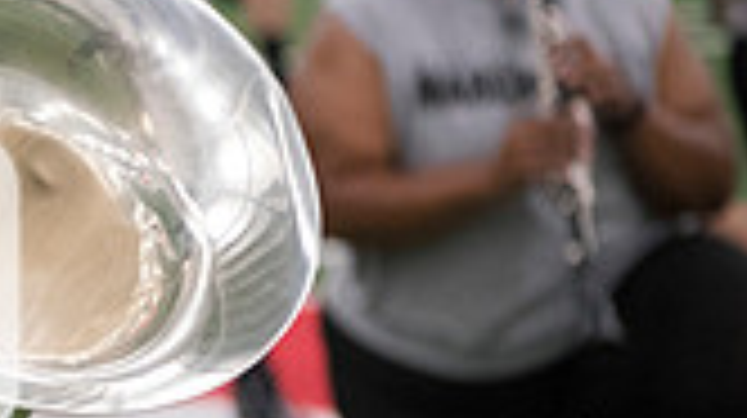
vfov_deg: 4.7
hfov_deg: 8.3
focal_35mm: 256
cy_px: 335
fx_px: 5066
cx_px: -320
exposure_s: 1/200
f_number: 3.2
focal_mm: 70
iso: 3200
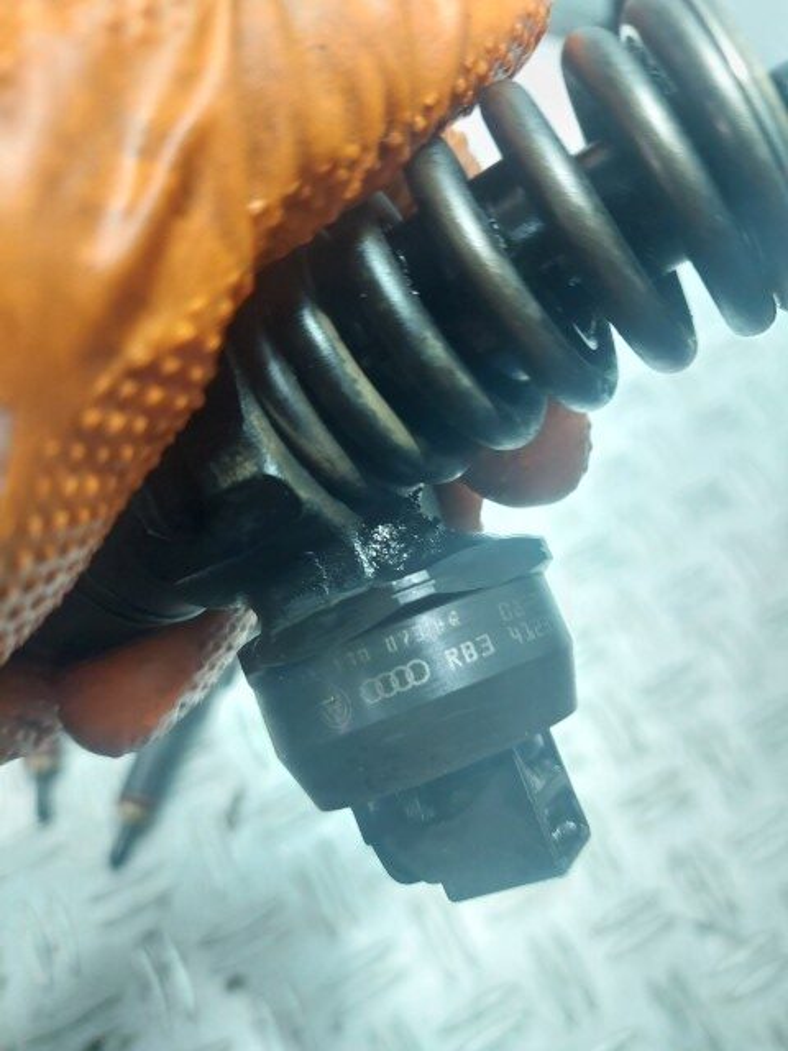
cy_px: 526
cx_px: 394
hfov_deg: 54.9
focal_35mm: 25
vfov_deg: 69.4
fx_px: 759
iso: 250
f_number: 1.8
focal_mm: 5.23
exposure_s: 1/50
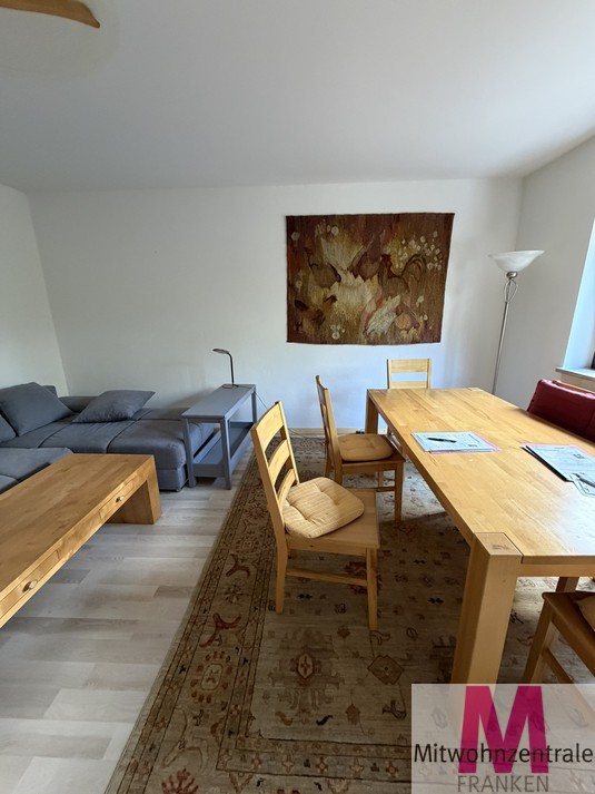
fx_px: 321
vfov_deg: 102.1
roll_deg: -0.5
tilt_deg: -16.6
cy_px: 397
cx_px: 298
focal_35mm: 14
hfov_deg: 85.7
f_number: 2.2
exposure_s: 1/60
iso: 500
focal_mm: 2.22
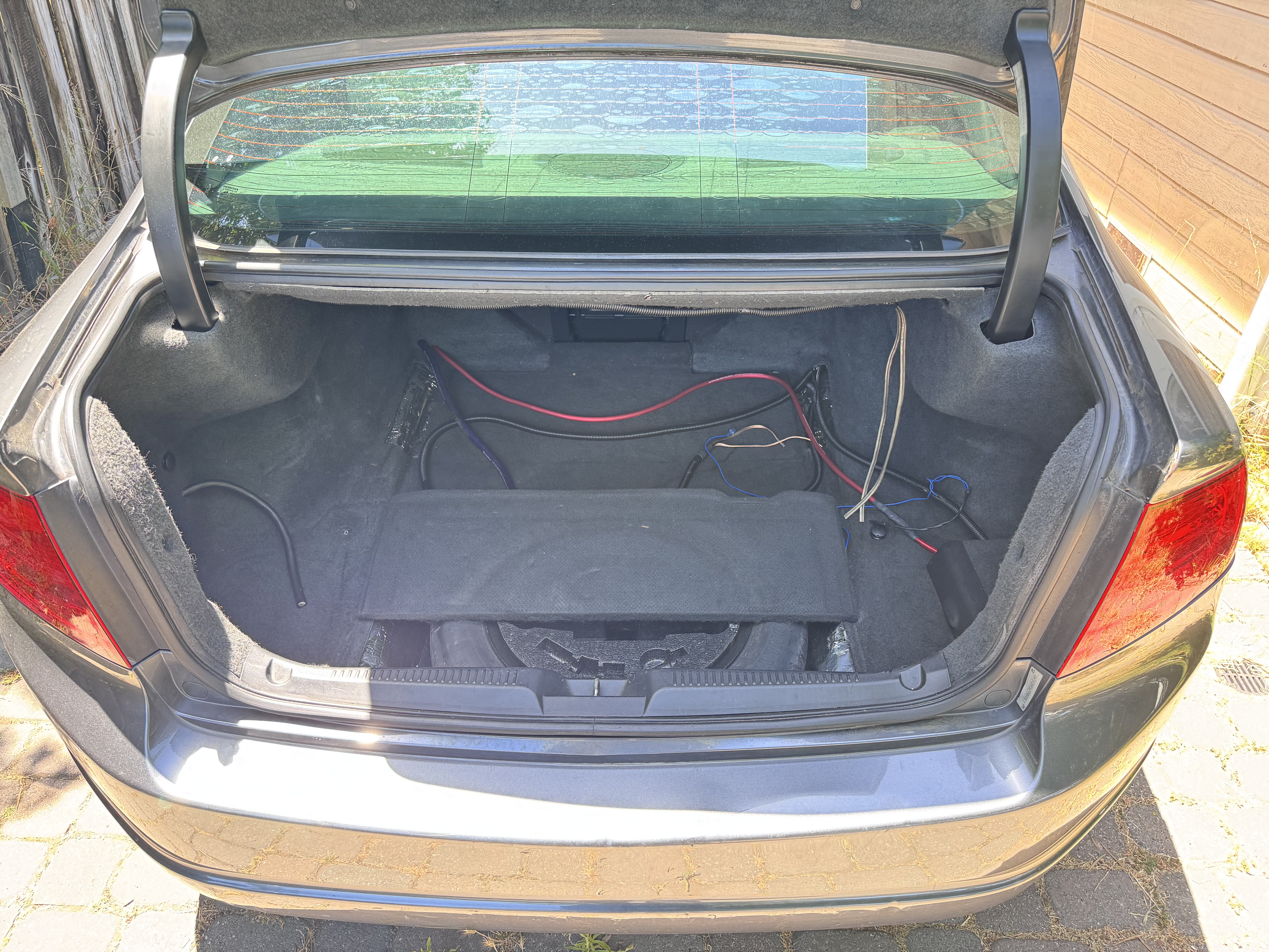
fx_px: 880
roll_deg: -0.2
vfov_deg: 56.8
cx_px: 634
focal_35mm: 24
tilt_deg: -35.4
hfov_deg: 71.6
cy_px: 476
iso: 160
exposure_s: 1/121
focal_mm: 6.76
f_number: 1.78
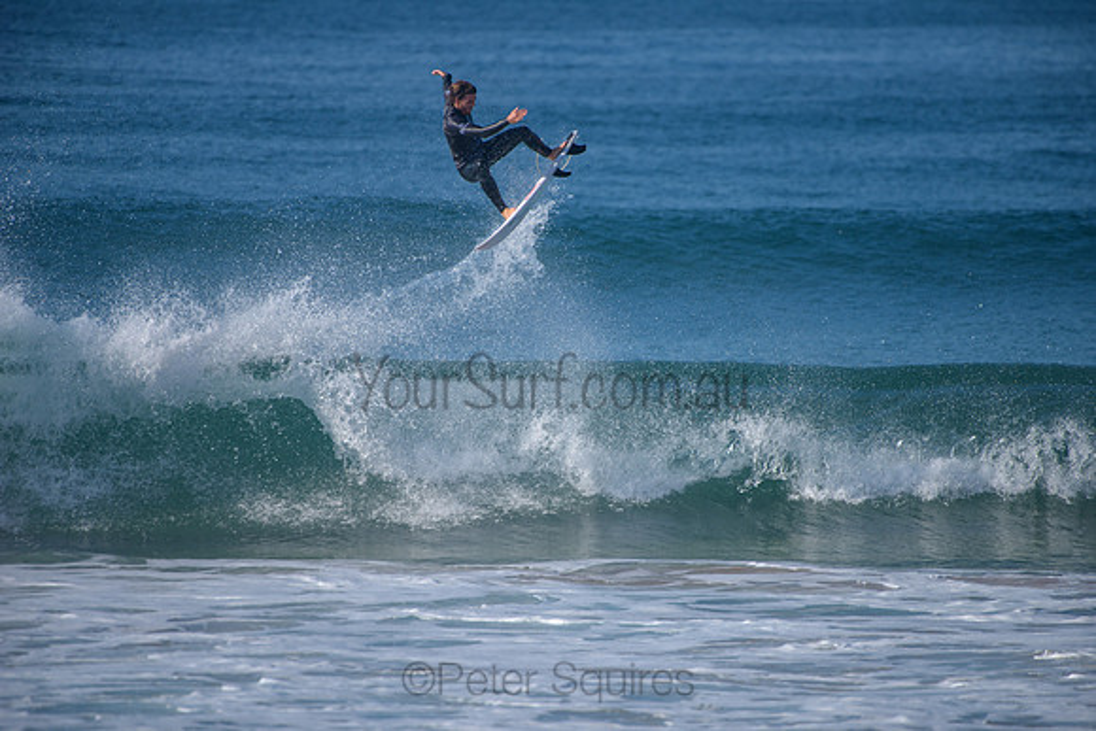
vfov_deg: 2.8
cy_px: 366
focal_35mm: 500
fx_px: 15225
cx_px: 548
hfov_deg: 4.1
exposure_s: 1/2000
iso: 200
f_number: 5.6
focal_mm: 500
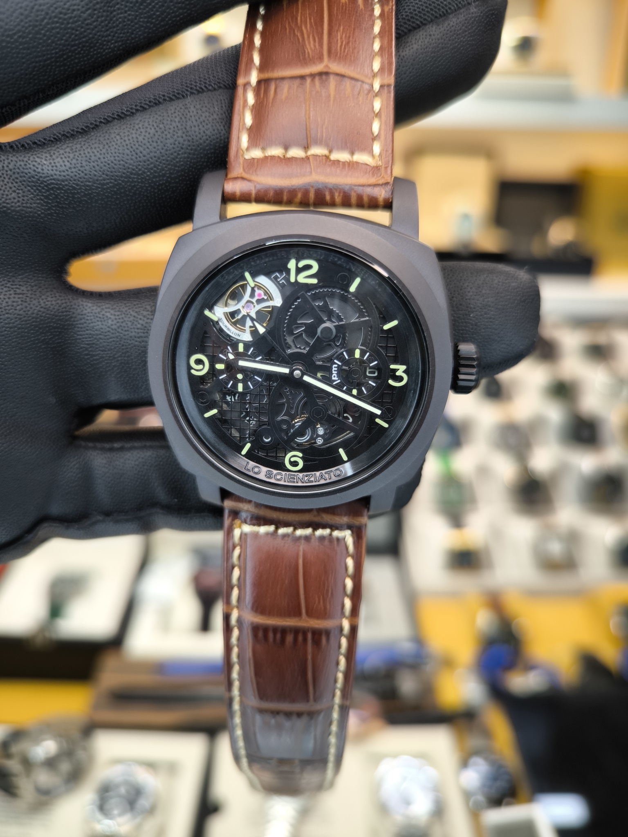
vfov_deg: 71.6
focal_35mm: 24
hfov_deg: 56.8
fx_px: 581
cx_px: 314
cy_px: 418
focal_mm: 6.92
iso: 100
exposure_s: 1/110
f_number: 1.9
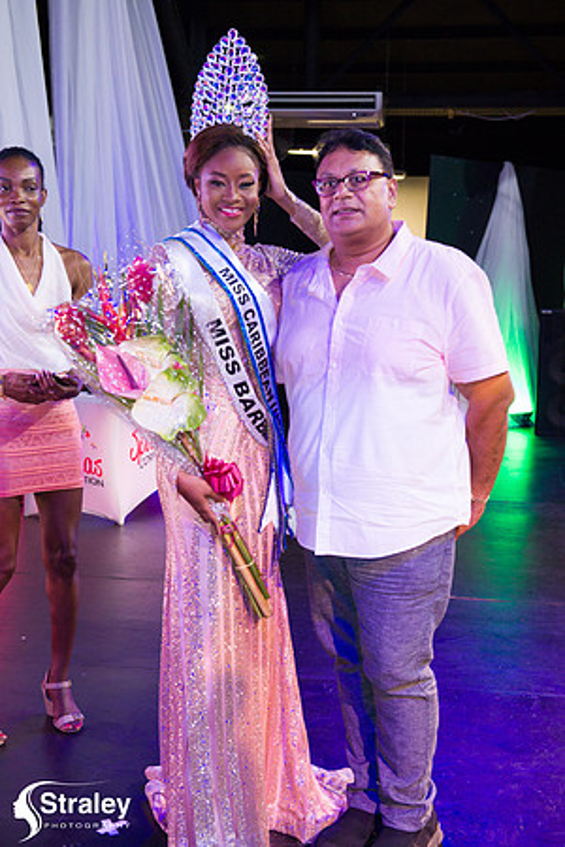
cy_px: 424
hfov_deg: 26.0
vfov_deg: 38.2
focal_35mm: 52
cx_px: 282
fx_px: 1224
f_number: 5
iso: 4000
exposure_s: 1/160
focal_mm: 52
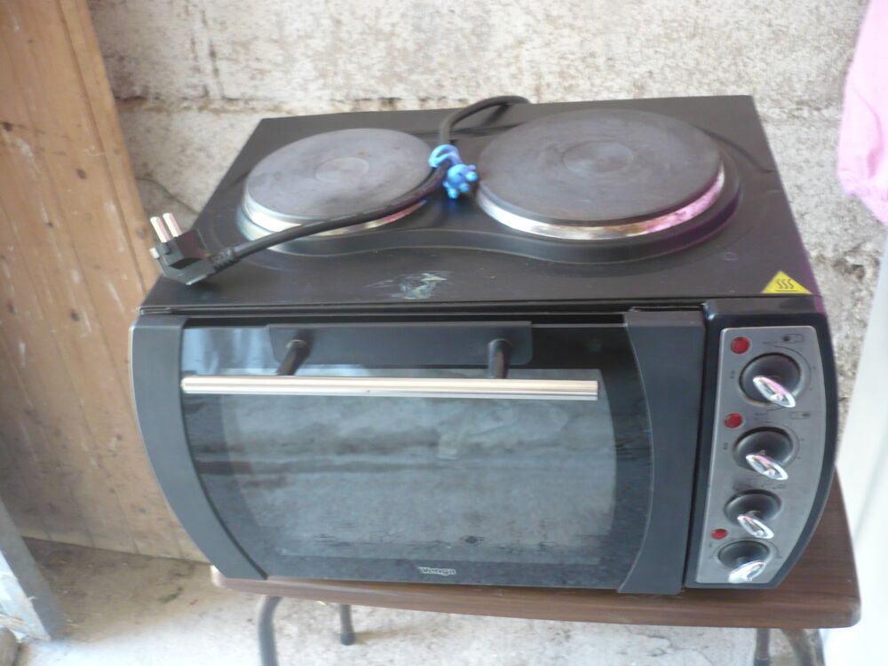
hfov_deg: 52.6
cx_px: 444
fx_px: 898
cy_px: 333
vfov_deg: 40.7
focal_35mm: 35
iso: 200
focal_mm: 5.8
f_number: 2.8
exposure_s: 1/10
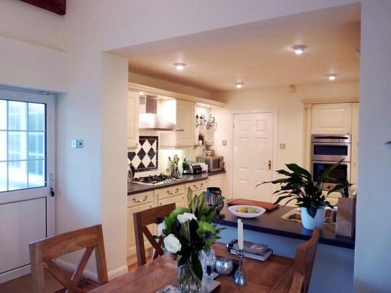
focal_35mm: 27
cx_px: 196
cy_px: 146
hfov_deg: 65.3
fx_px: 305
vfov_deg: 51.3
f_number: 2.8
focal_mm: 4.8
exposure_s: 1/40
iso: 400
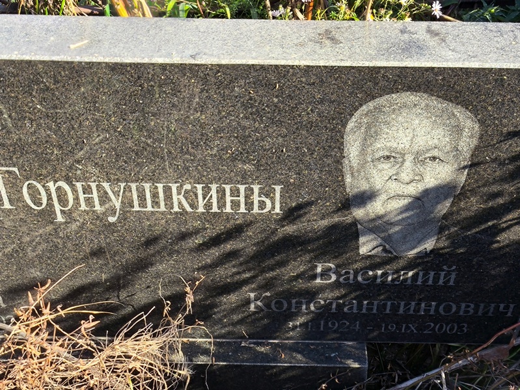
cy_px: 195
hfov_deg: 38.2
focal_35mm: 50
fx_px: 751
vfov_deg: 29.1
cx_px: 260
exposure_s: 1/280
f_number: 1.7
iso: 50
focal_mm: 4.71
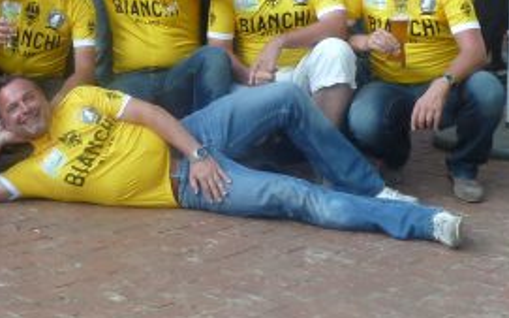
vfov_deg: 16.9
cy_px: -18
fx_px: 1040
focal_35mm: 75
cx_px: 41
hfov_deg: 26.5
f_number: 4
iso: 80
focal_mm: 4.7
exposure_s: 1/125
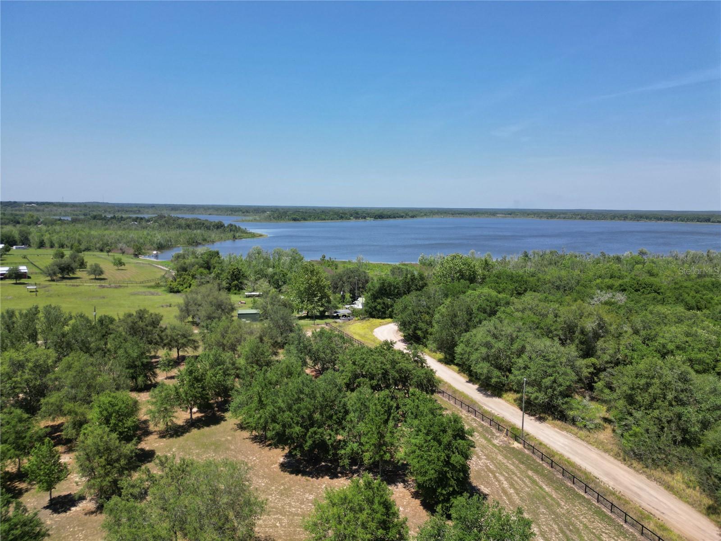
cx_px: 360
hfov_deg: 71.6
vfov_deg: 56.8
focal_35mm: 24
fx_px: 500
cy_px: 270
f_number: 1.7
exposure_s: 1/2500
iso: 100
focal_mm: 6.72
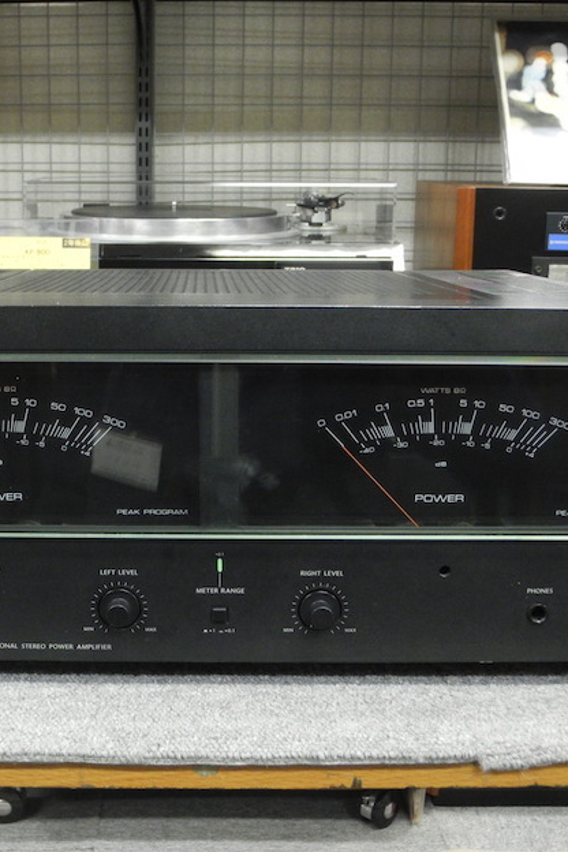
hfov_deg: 27.9
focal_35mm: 48
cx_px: 183
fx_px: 1136
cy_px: 419
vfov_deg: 41.1
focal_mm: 6.4
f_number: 2.8
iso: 400
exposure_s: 1/23.1
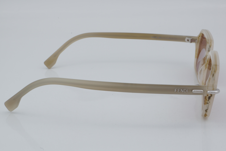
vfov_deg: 18.2
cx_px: 113
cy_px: 76
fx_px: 471
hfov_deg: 27.0
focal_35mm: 75
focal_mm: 50
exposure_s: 1/4
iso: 100
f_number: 32
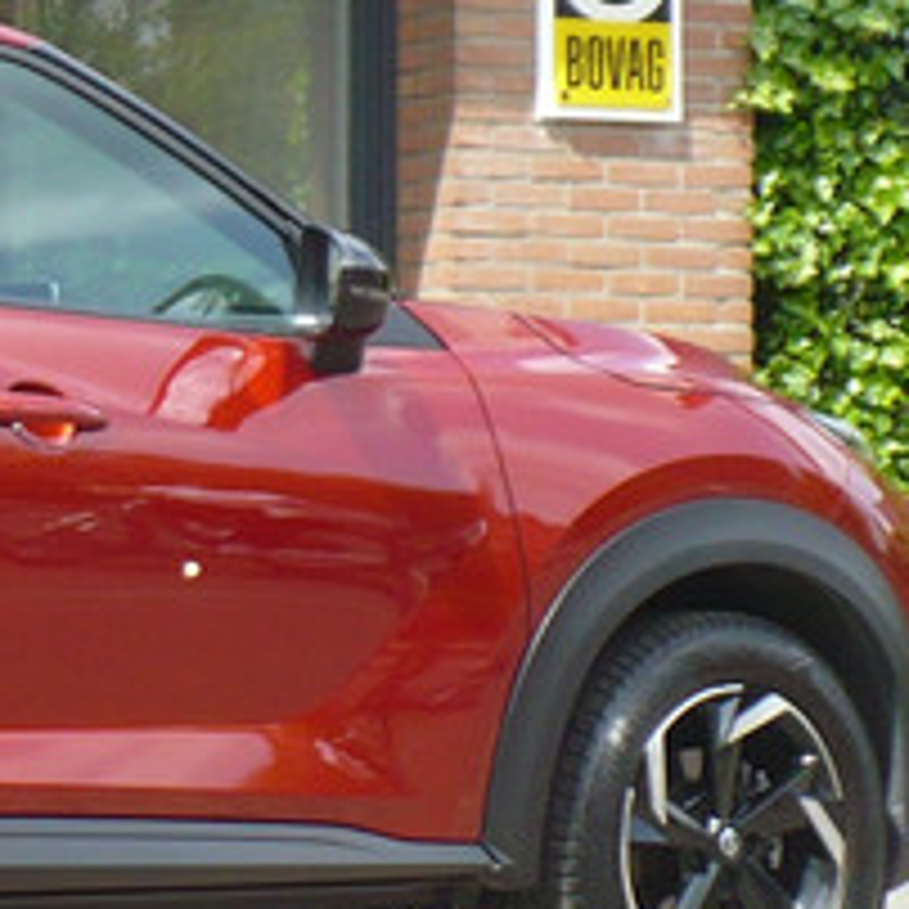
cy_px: 360
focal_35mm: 224
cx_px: -333
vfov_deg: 7.8
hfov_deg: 7.7
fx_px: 6655
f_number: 3.1
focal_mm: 8.9
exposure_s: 1/320
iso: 100
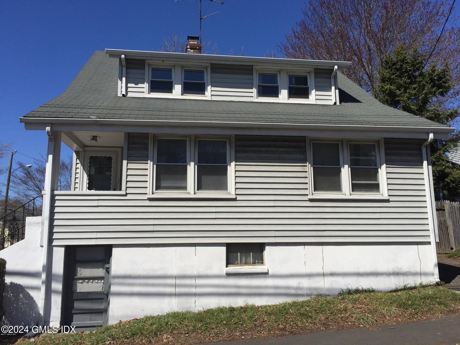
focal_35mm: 29
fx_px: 385
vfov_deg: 48.2
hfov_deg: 61.7
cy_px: 172
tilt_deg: +9.1
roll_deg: -0.3
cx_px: 230
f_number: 2.2
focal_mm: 4.15
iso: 32
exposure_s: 1/3597
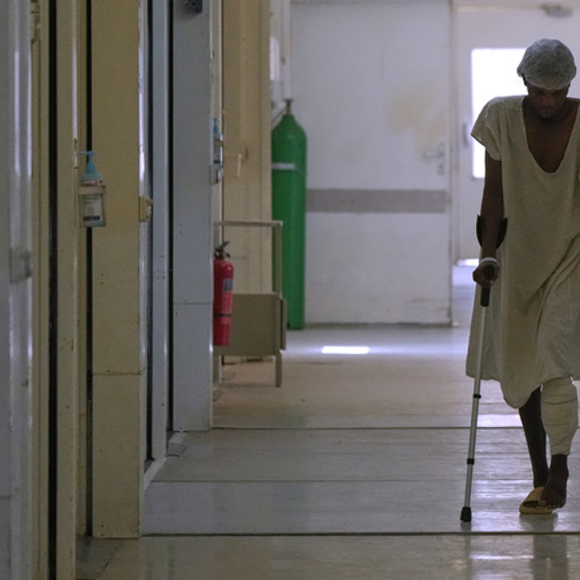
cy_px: 208
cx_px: 604
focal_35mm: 383
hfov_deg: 4.6
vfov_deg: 4.6
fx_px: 7260
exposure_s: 1/1000
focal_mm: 192
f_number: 4
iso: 5000
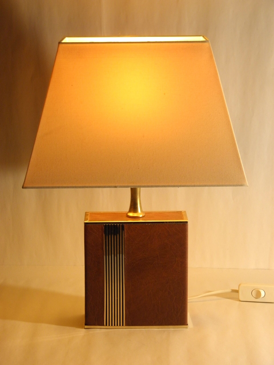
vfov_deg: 22.0
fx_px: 939
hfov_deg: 16.6
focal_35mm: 89
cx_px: 137
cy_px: 182
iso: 200
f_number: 4.5
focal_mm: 16
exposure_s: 1/25
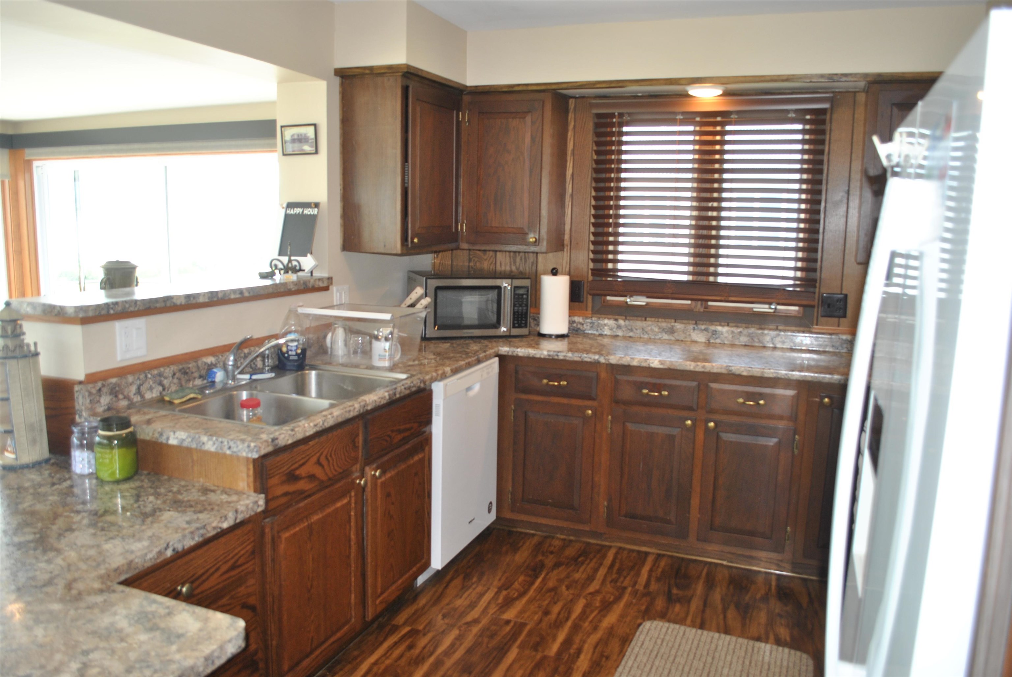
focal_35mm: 27
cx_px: 506
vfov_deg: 48.0
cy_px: 338
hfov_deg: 67.3
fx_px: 760
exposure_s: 1/60
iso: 200
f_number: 3.5
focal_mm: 18
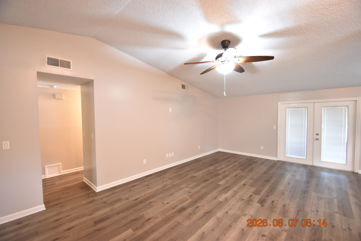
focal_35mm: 15
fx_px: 150
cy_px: 120
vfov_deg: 77.3
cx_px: 180
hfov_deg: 100.4
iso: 800
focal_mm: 10
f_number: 3.5
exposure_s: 1/20
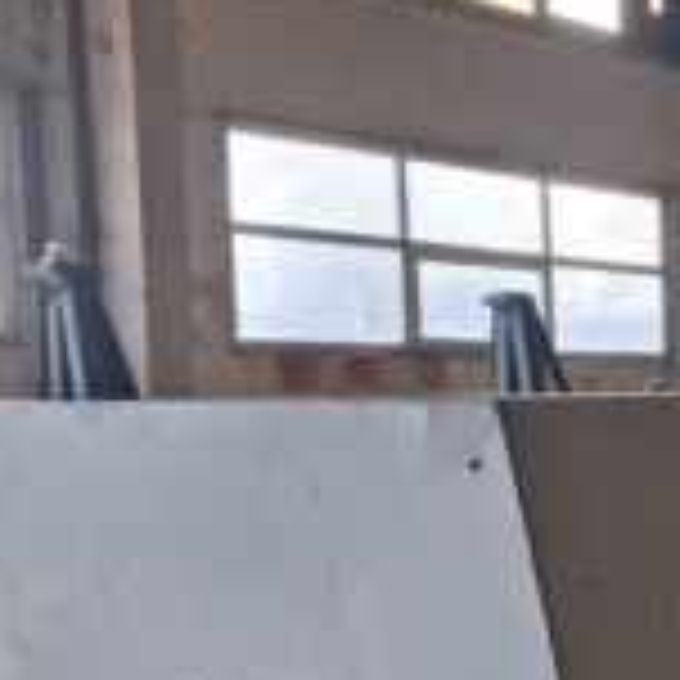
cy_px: 527
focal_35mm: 71
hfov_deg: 23.1
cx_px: 721
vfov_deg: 24.0
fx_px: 1578
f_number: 1.8
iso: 125
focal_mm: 4
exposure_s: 1/120
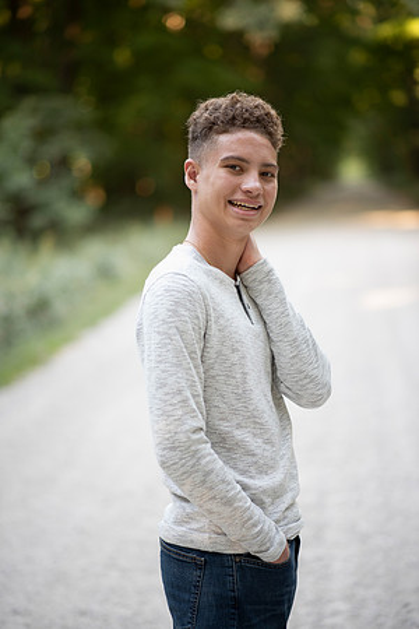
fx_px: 1484
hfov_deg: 16.1
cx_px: 210
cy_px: 314
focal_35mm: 85
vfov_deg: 23.9
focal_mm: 85
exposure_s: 1/160
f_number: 1.8
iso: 250
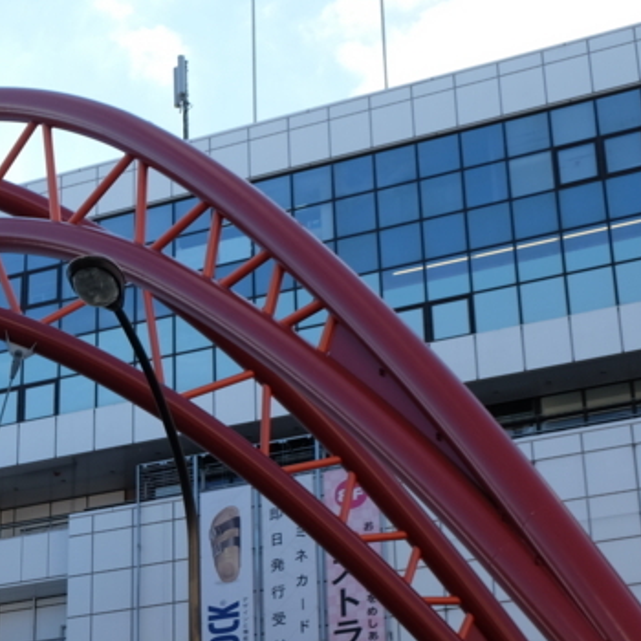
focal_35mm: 87
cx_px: -163
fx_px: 1823
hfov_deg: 18.7
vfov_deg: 19.4
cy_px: 620
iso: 200
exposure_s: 1/340
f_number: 5.6
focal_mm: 23.3
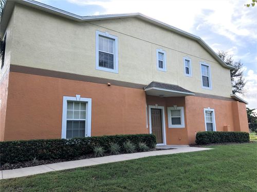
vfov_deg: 49.7
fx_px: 208
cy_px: 96
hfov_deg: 63.4
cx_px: 128
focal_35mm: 28
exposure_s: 1/486
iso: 20
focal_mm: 4
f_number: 1.8
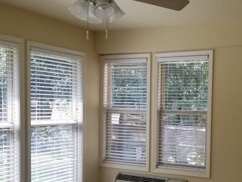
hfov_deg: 37.2
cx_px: 182
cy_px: 128
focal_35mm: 50
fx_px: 350
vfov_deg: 28.8
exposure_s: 1/254
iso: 50
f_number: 1.7
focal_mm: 4.3
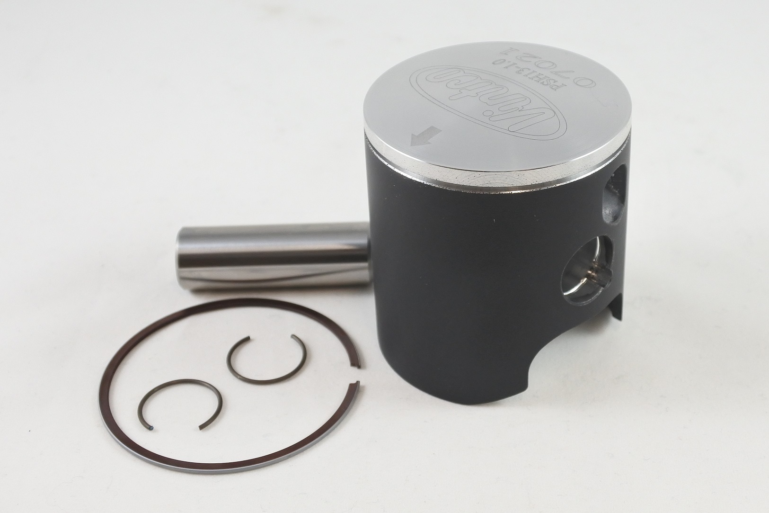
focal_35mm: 36
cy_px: 256
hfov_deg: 53.1
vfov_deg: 36.9
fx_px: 769
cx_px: 384
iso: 400
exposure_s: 1/125
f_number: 4
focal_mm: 13.7
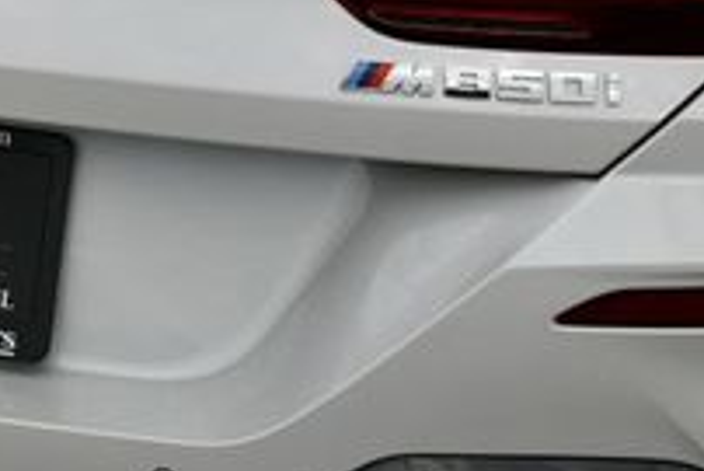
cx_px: -98
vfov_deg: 7.2
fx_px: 3718
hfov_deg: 10.7
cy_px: -101
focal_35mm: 190
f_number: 8
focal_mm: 30
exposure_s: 1/250
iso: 100
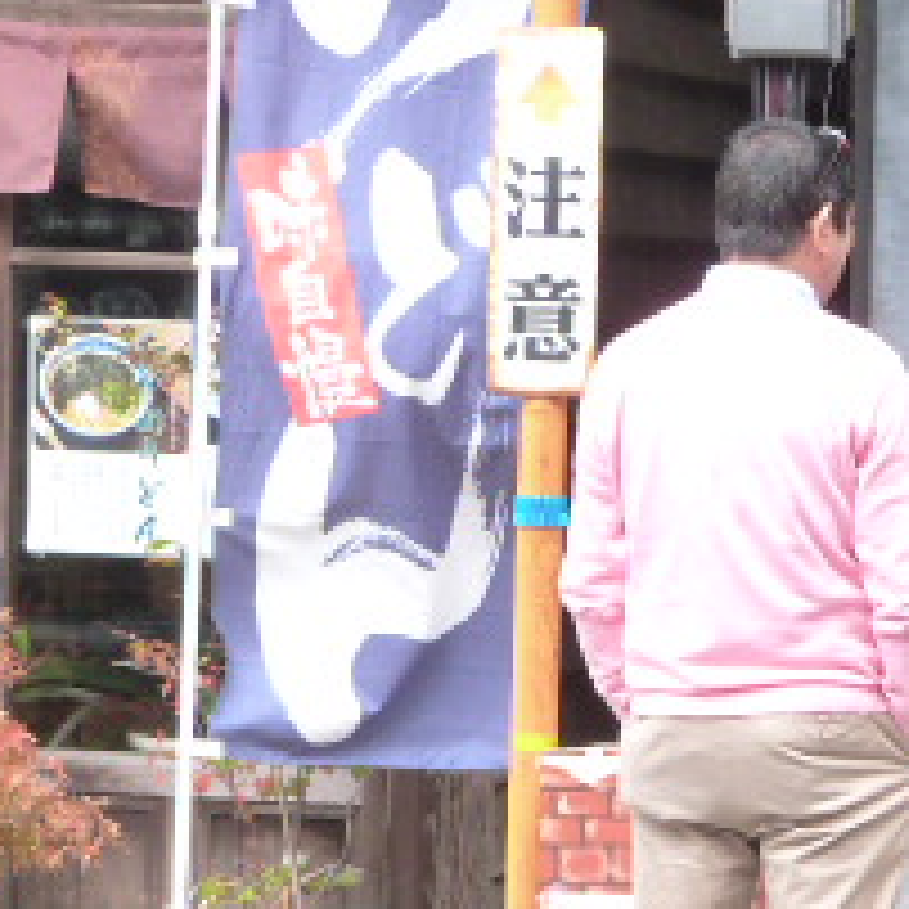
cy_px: 788
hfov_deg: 9.0
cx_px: 1040
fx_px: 5734
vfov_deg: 9.0
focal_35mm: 193
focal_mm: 12.4
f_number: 3.3
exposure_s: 1/160
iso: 320
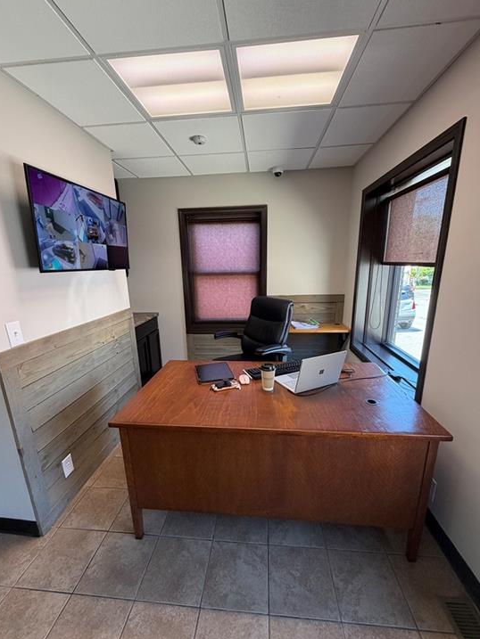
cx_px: 237
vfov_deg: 98.1
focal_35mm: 15
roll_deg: +1.6
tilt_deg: -13.2
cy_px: 335
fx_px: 277
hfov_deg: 81.8
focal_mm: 2.22
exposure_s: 1/121
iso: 200
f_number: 2.2
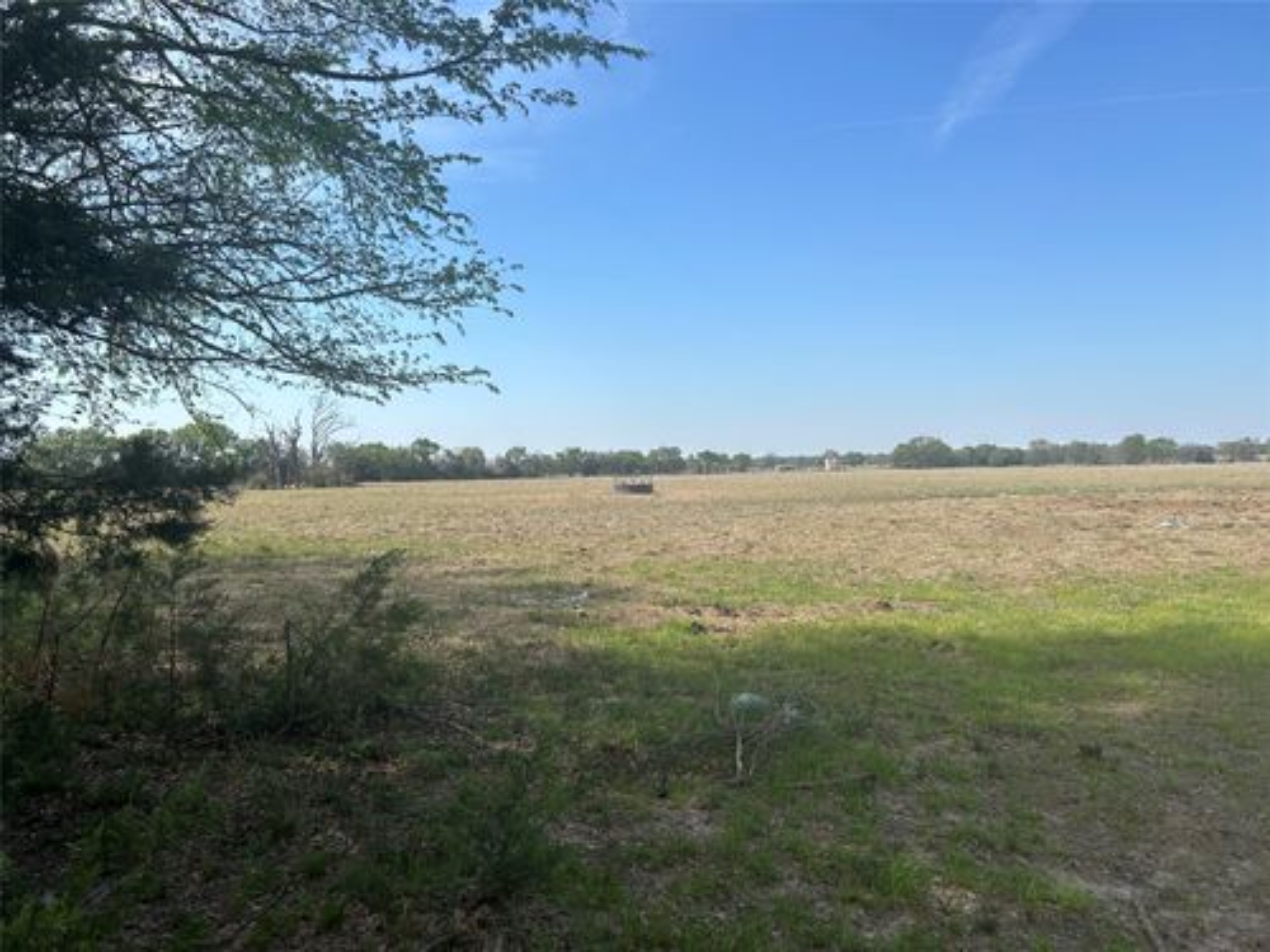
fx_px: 954
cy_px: 476
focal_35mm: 26
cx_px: 635
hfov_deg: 67.3
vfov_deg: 53.1
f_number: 1.5
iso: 50
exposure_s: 1/3831
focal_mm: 5.7
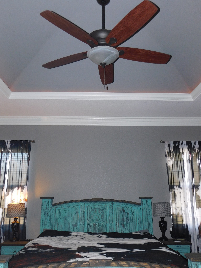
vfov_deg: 60.0
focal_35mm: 30
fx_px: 232
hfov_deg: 46.8
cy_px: 134
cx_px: 100
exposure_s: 1/30
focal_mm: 5.3
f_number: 3.2
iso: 200
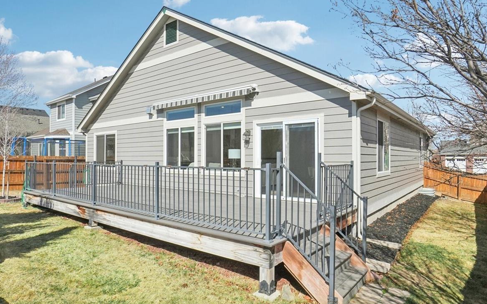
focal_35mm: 21
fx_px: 279
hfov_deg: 82.2
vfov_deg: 57.3
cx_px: 227
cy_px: 156
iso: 400
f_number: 8
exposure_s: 1/1600
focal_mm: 10
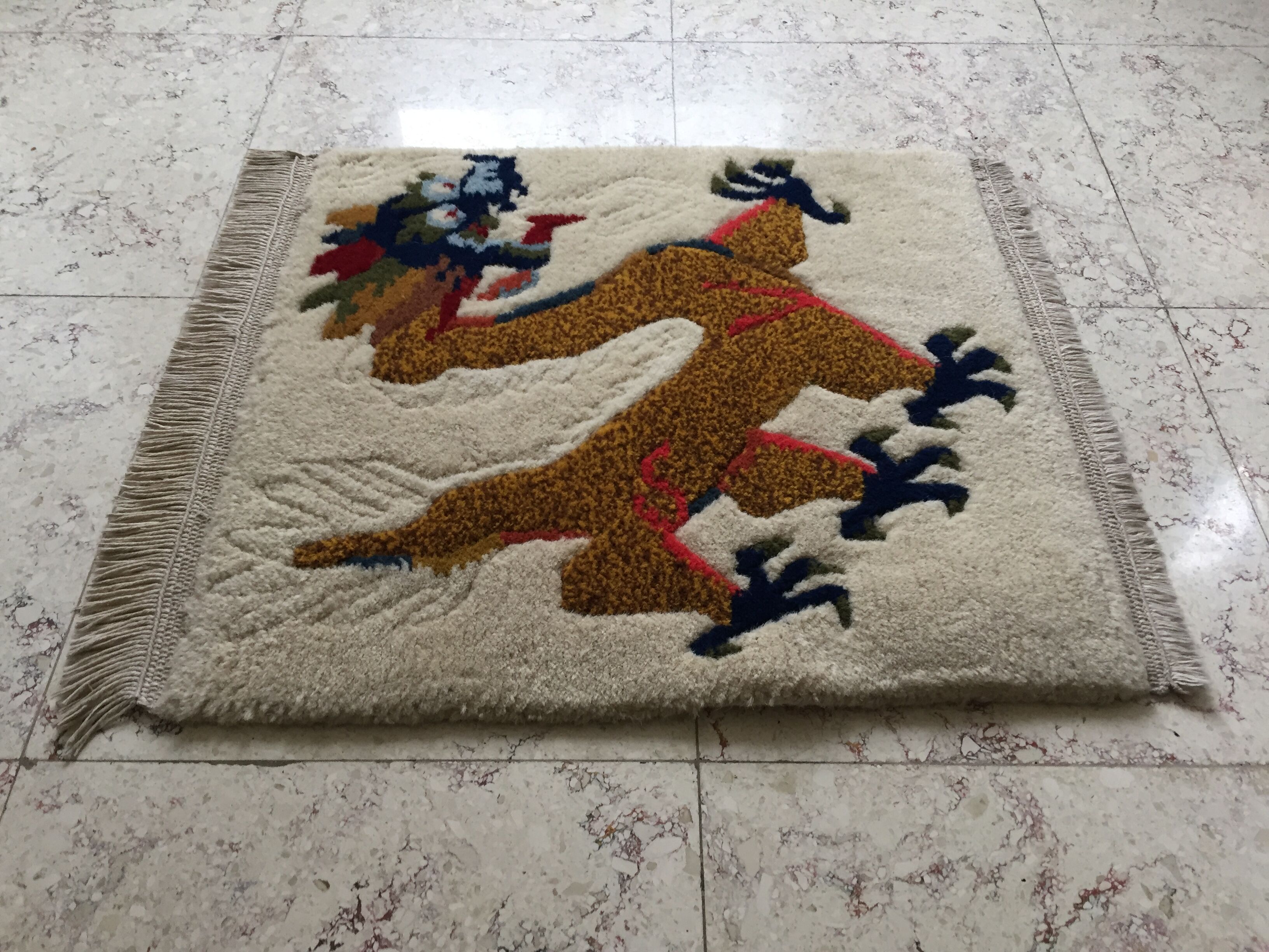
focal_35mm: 29
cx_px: 634
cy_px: 476
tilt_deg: -51.9
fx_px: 1063
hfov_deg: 61.7
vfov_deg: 48.2
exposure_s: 1/33
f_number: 2.2
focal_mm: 4.15
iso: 125
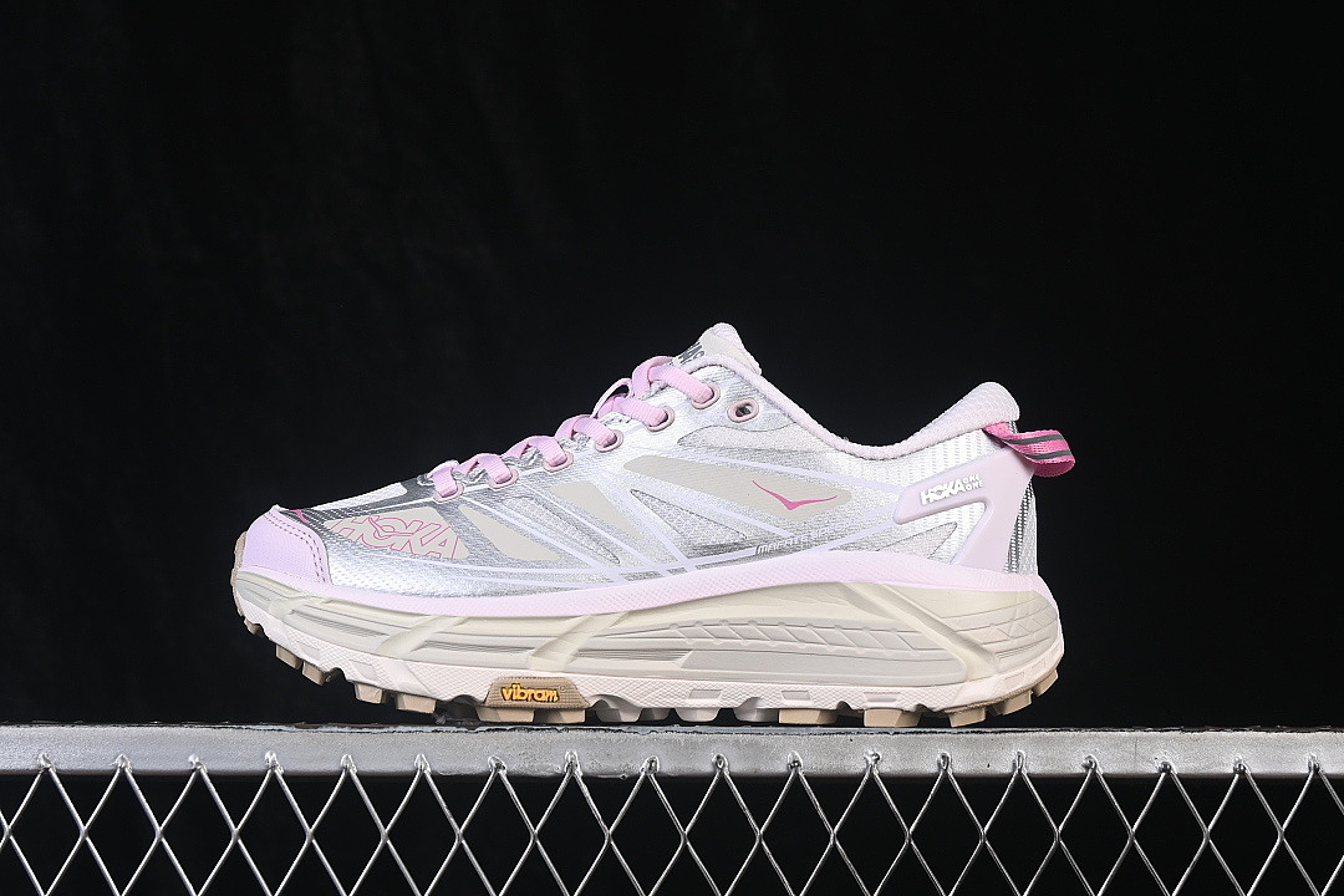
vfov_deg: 18.2
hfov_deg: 27.0
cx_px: 672
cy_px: 448
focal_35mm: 75
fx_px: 2800
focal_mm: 50
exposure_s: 1/80
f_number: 8
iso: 160
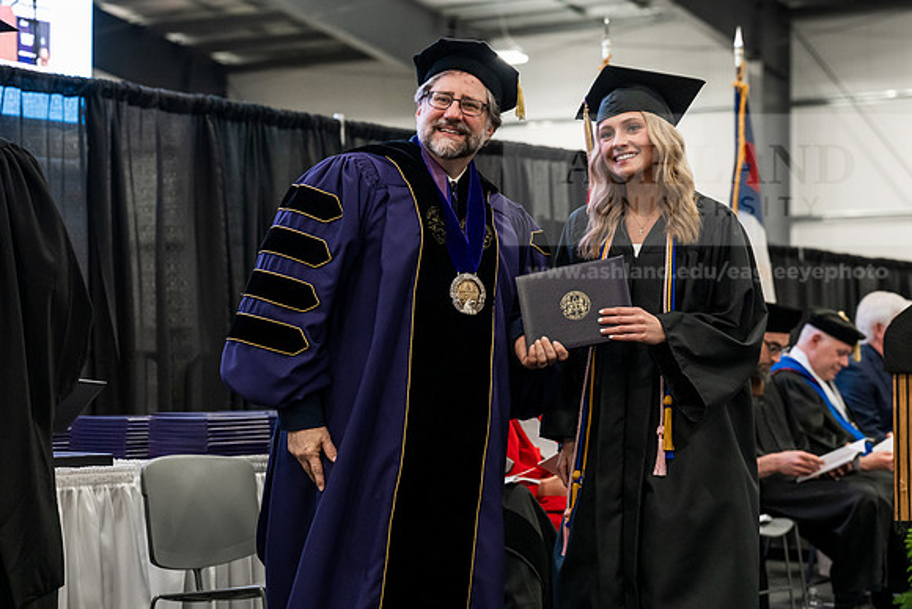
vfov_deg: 16.1
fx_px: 2154
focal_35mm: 85
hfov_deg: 23.9
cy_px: 304
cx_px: 456
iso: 4000
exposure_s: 1/200
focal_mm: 85
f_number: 4.5
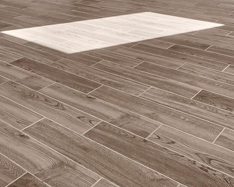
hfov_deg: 37.7
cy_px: -79
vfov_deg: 25.0
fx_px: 339
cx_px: 82
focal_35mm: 49
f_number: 9
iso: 250
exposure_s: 1/80
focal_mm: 14
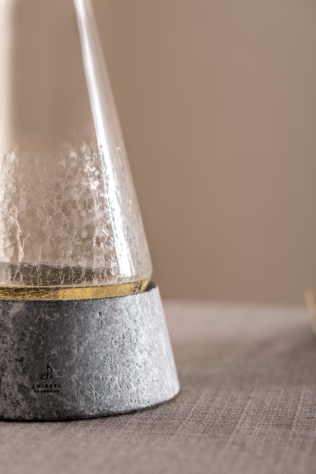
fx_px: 1119
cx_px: 158
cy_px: 237
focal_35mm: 85
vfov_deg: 23.9
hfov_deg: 16.1
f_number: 3.5
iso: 80
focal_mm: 85
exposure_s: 1/160
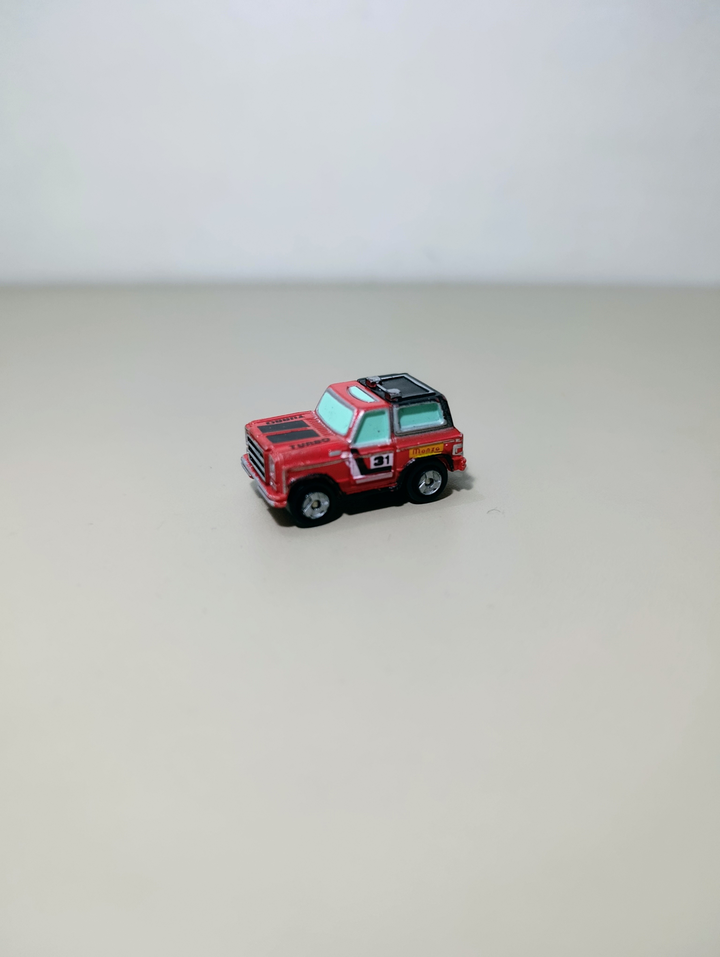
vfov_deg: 73.8
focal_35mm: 23
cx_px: 360
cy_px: 478
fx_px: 636
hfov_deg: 59.0
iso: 885
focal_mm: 6.11
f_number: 1.65
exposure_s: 1/50
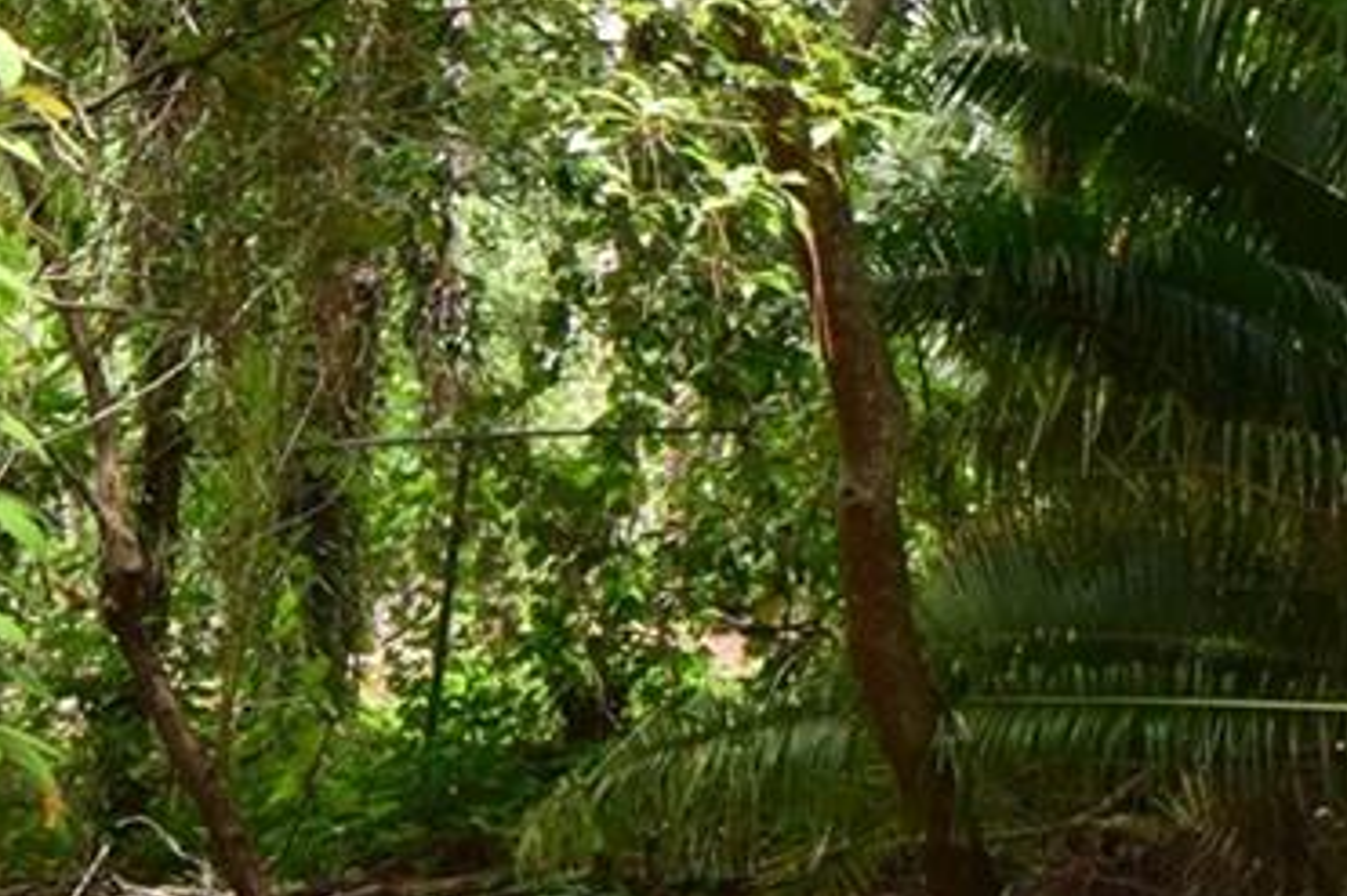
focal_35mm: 71
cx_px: 1884
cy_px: 120
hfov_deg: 23.9
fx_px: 2661
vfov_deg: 18.9
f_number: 8
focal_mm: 11
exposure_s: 1/80
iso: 400
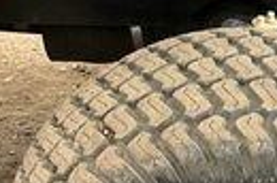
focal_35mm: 93
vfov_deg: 13.7
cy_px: 283
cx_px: 273
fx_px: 714
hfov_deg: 21.3
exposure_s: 1/122
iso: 64
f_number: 1.8
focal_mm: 3
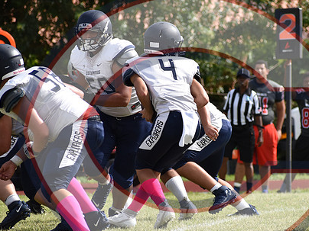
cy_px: 130
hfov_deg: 4.3
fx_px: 4070
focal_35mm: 456
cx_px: 184
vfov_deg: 3.3
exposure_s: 1/1600
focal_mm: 220
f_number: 6.3
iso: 400
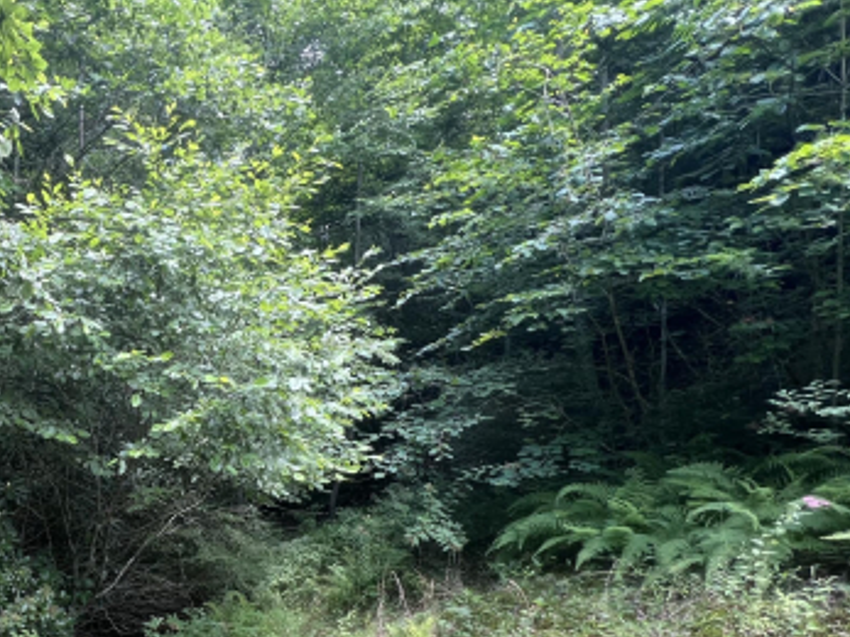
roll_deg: +0.6
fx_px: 614
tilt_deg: +1.5
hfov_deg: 59.5
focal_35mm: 25
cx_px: 92
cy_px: 497
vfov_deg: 51.8
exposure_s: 1/99
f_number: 1.8
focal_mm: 1.57
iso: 50
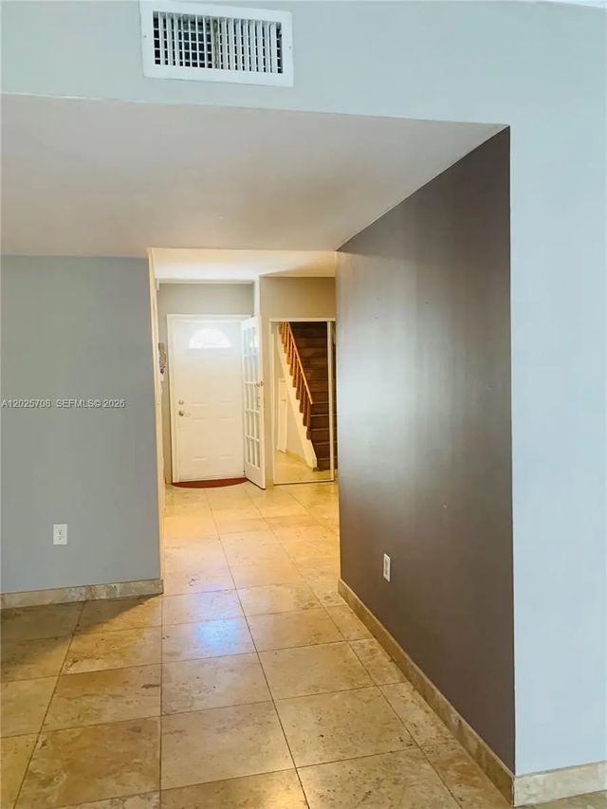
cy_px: 404
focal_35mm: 26
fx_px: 608
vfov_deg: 67.3
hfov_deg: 53.1
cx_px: 304
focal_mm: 4.25
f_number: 1.8
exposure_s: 1/60
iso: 200
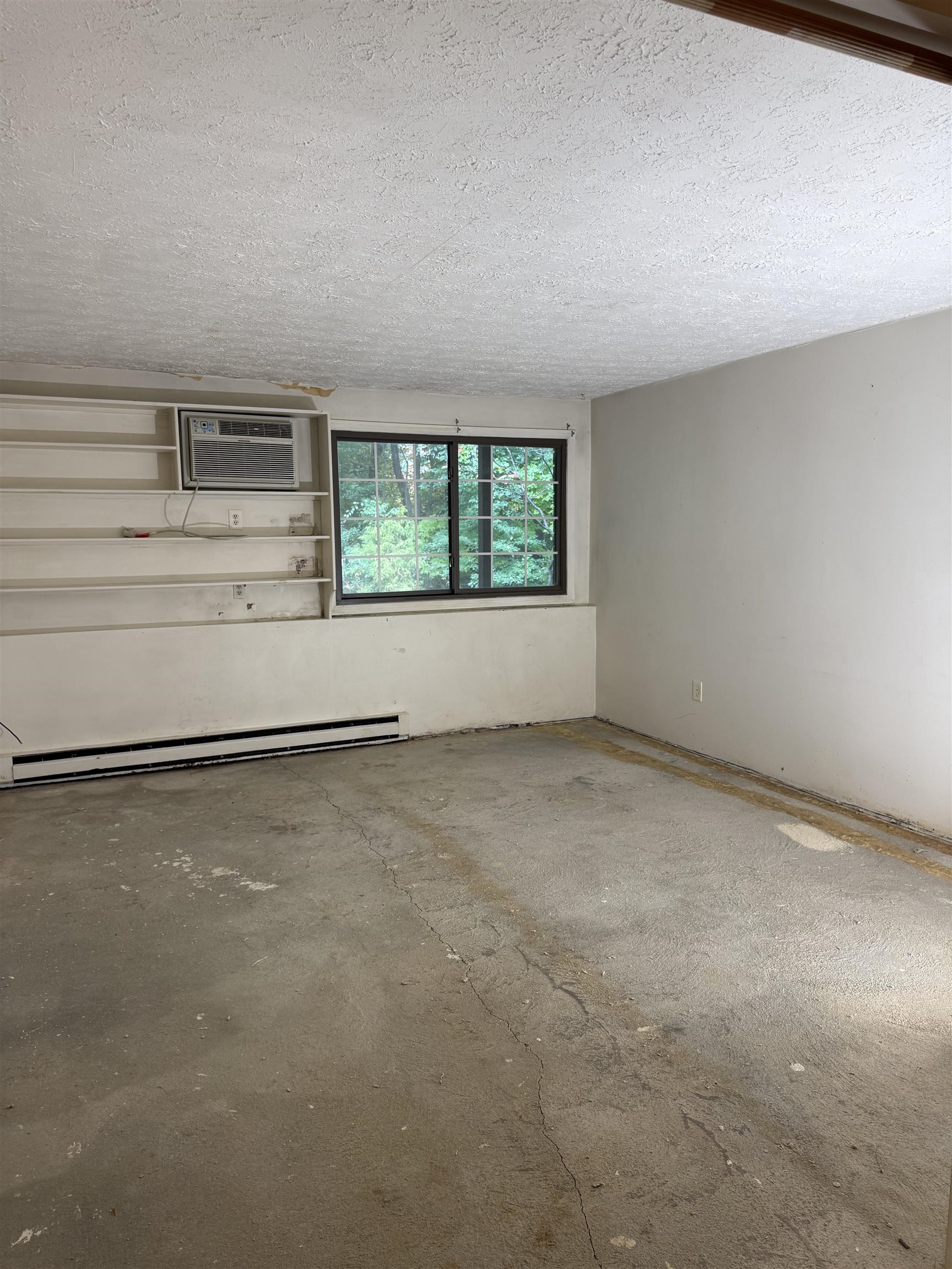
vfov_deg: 71.6
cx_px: 476
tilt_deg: -6.1
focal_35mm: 24
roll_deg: -0.1
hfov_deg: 56.8
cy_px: 634
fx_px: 880
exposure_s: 1/120
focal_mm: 6.76
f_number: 1.78
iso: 100
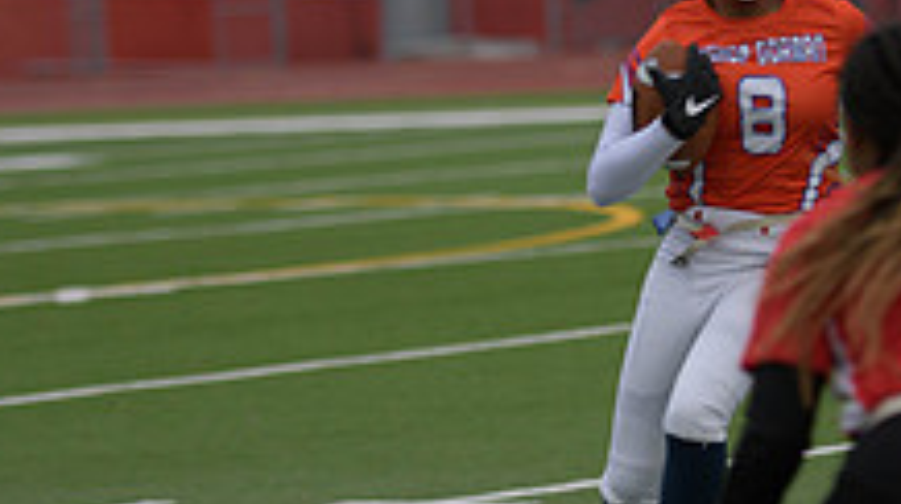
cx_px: 608
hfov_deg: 6.0
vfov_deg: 3.3
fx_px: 8662
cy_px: 291
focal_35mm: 363
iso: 140
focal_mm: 130
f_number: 2.8
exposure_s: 1/200
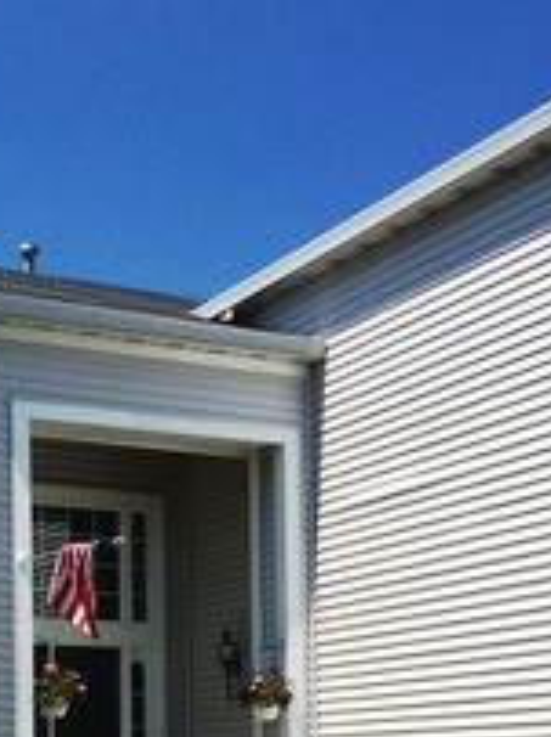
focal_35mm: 69
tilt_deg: -1.2
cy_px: 755
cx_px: 77
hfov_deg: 20.9
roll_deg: +1.8
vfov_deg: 26.5
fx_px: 1468
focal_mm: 4.15
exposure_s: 1/4115
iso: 32
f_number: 2.2
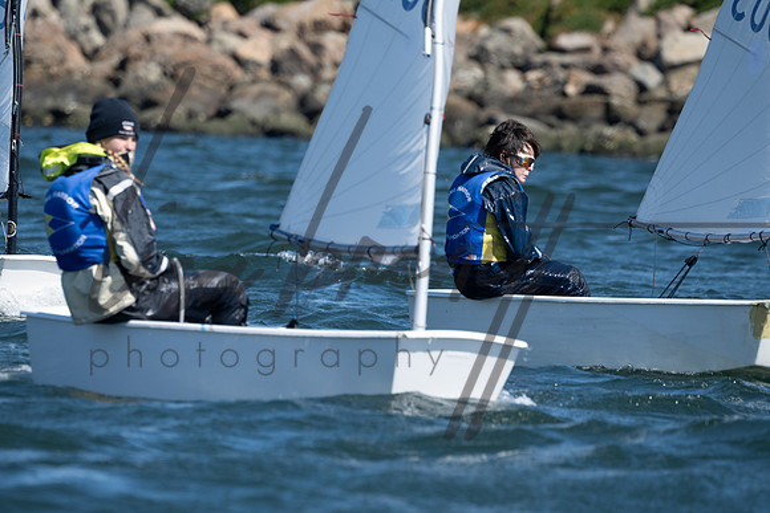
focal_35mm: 474
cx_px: 314
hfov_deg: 4.4
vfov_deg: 2.9
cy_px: 304
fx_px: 10136
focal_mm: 400
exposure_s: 1/800
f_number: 8
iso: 320
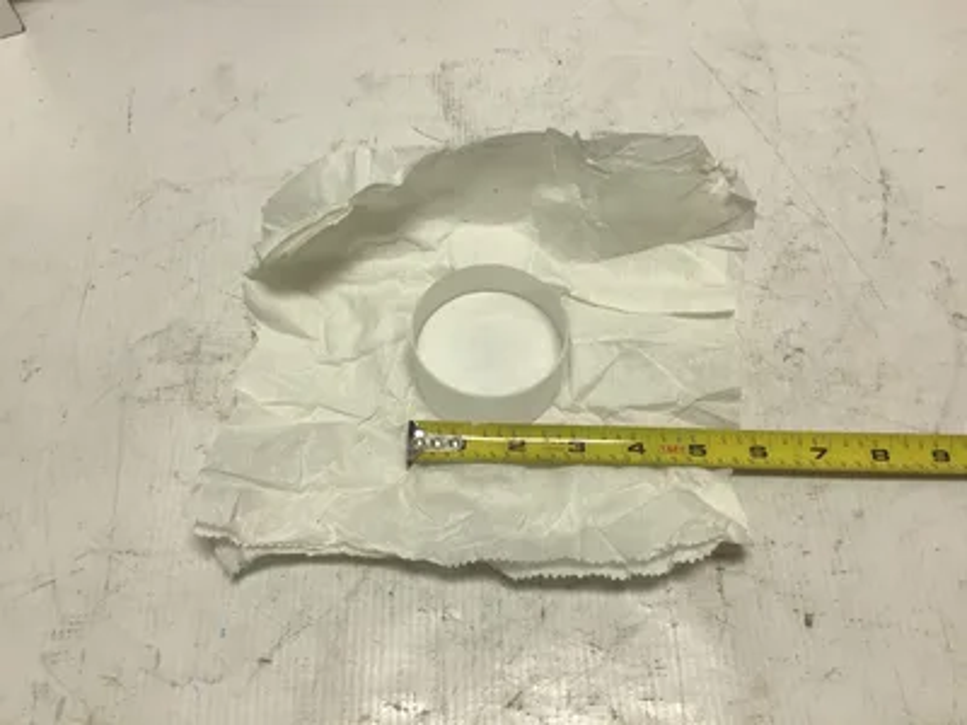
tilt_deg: -60.4
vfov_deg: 45.4
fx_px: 866
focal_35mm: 31
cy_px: 362
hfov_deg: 58.4
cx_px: 484
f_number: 2.4
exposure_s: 1/342
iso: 25
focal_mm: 3.3
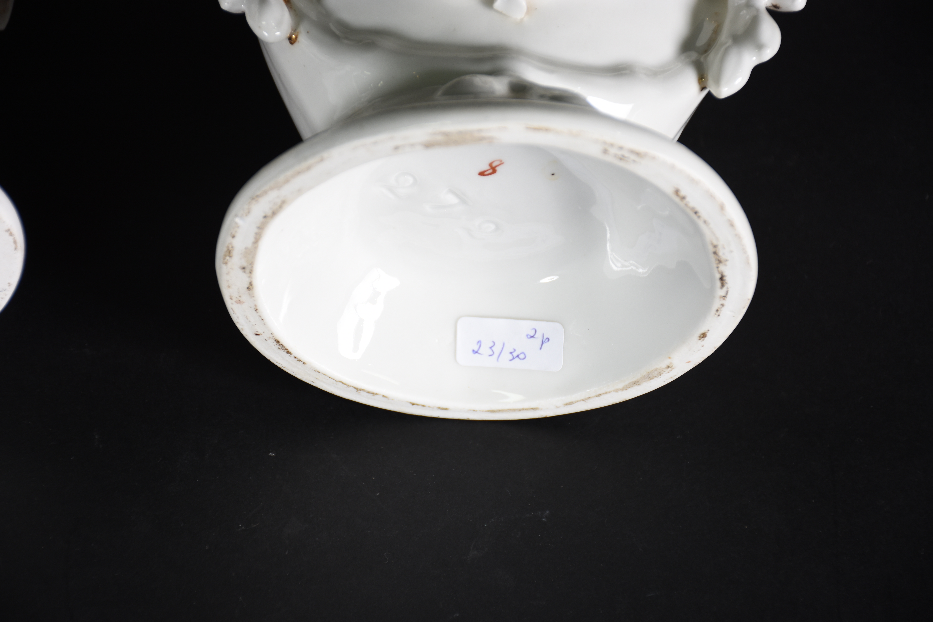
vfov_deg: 10.8
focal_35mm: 128
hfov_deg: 16.1
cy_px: 311
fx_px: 3304
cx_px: 466
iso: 200
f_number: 5.6
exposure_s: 1/60
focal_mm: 85
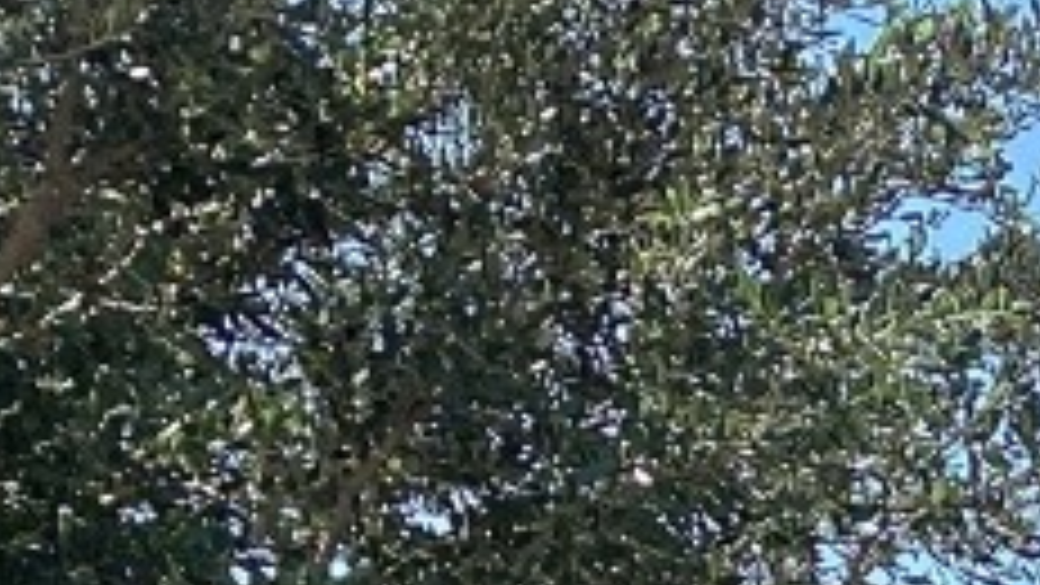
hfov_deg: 13.0
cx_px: 1859
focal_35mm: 150
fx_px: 4137
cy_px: 1436
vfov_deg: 7.5
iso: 25
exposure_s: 1/747
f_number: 2.4
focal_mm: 3.3
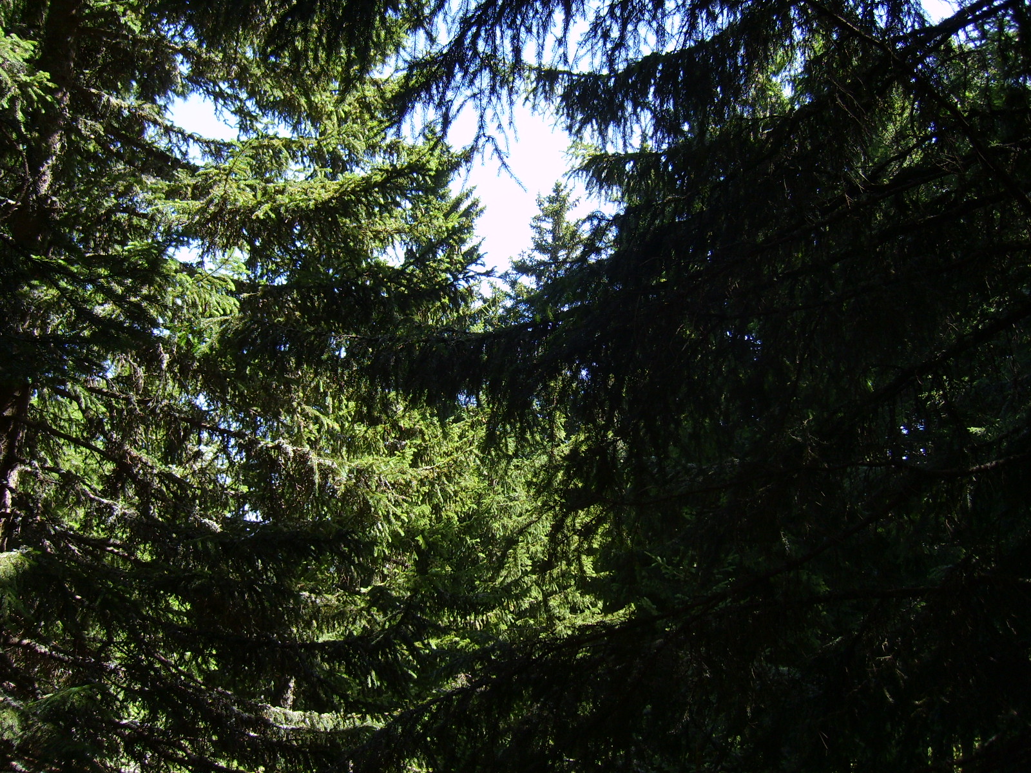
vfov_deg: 40.7
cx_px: 516
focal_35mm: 35
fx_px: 1042
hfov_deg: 52.6
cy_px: 386
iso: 50
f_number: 2.8
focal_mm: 5.8
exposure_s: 1/180
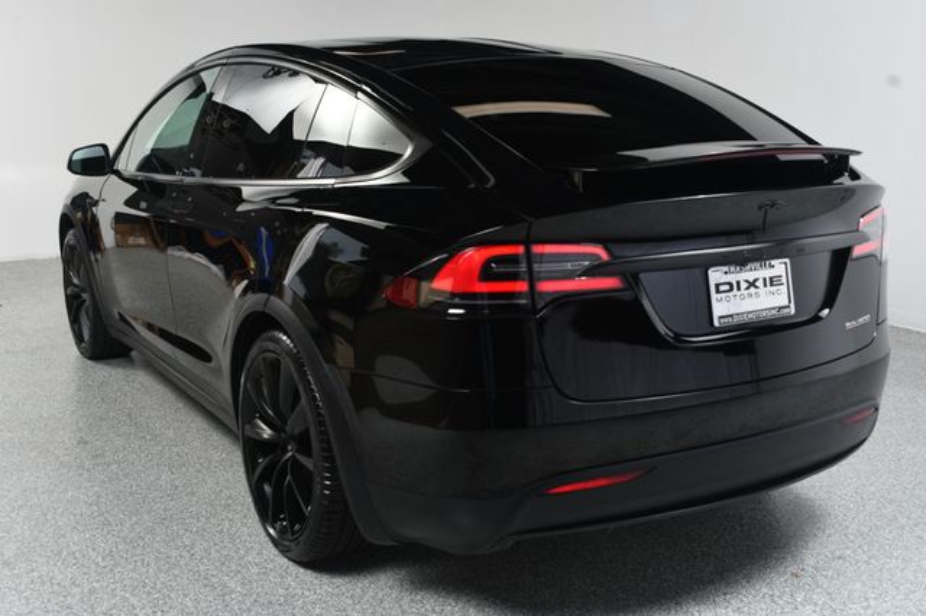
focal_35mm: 39
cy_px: 308
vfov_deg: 34.2
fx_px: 1003
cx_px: 463
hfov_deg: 49.6
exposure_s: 1/160
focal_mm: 26
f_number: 9
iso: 100
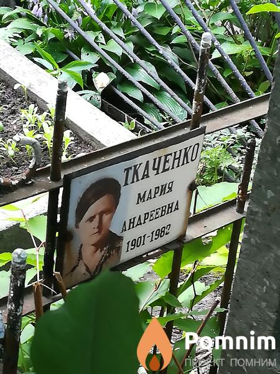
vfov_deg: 20.0
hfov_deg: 15.1
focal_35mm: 98
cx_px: 140
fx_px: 1057
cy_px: 187
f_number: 2.2
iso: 80
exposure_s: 1/40
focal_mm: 3.83
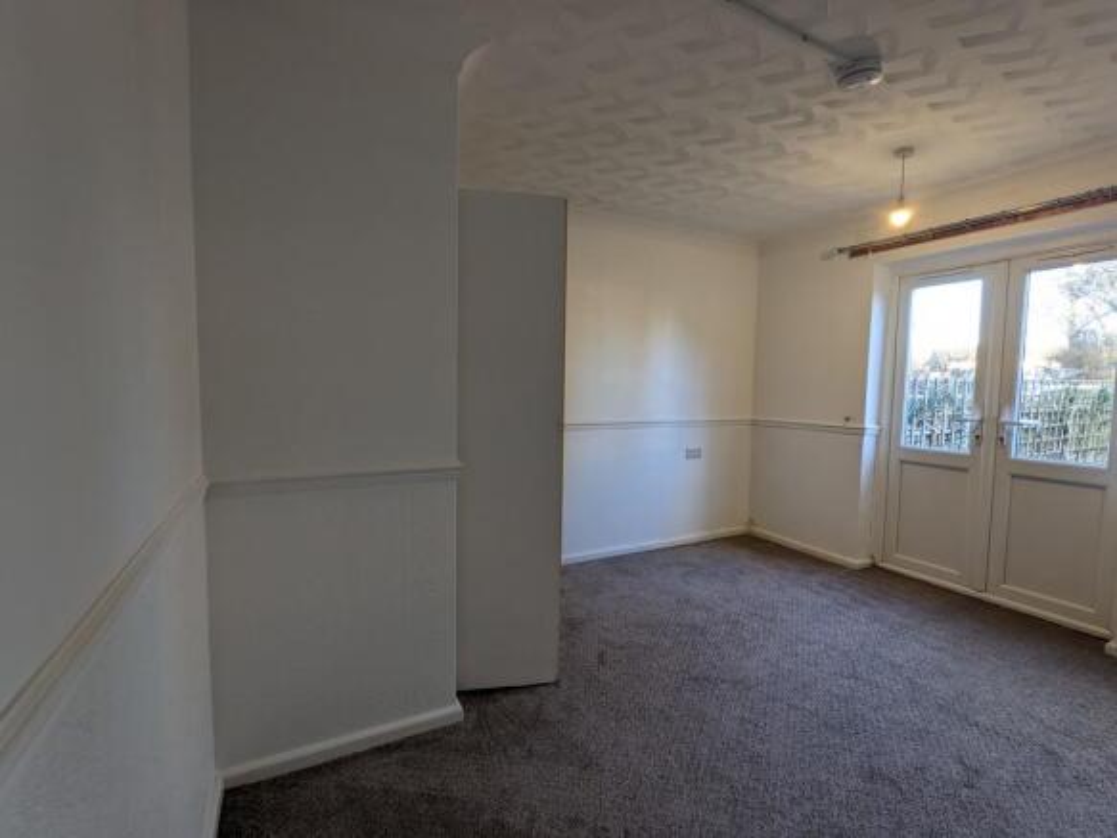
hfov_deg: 94.5
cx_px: 558
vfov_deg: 78.1
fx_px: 516
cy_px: 419
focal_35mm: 16
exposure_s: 1/30.4
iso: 78
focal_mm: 2.22
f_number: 2.2
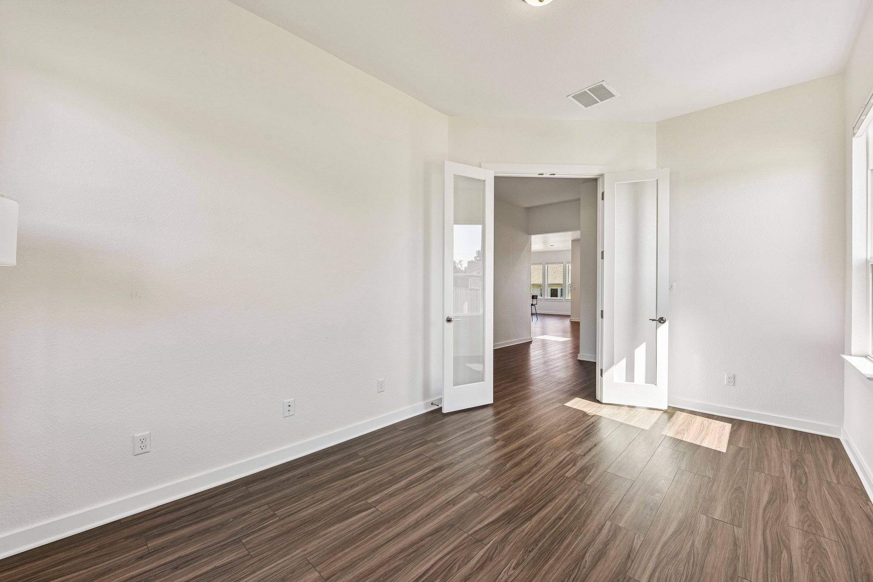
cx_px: 436
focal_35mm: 14
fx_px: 339
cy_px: 291
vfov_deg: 81.2
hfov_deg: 104.3
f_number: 8
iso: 100
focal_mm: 14
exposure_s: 1/40
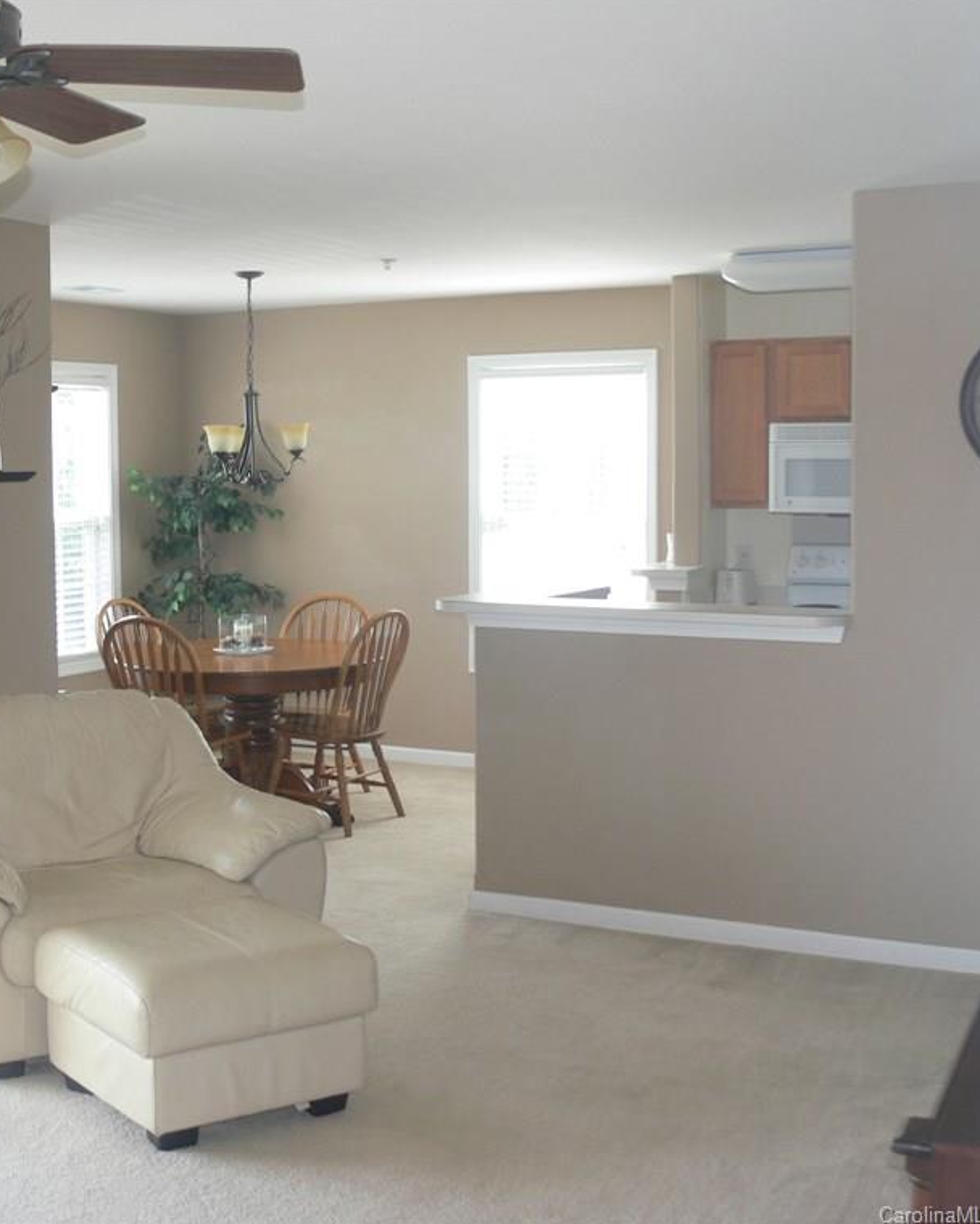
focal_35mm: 46
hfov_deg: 32.1
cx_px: 239
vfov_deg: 40.3
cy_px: 612
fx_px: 1668
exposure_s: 1/50
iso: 80
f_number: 2.8
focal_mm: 7.4
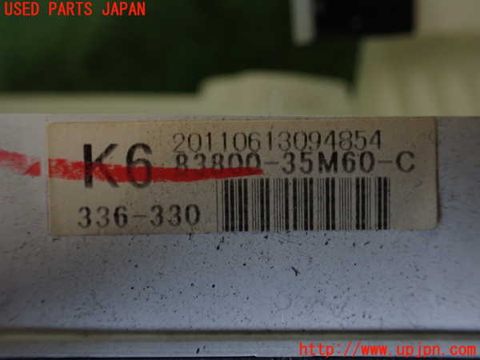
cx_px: 240
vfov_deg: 46.8
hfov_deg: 60.0
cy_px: 180
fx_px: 416
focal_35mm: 30
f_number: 2.3
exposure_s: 1/125
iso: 320
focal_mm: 5.4
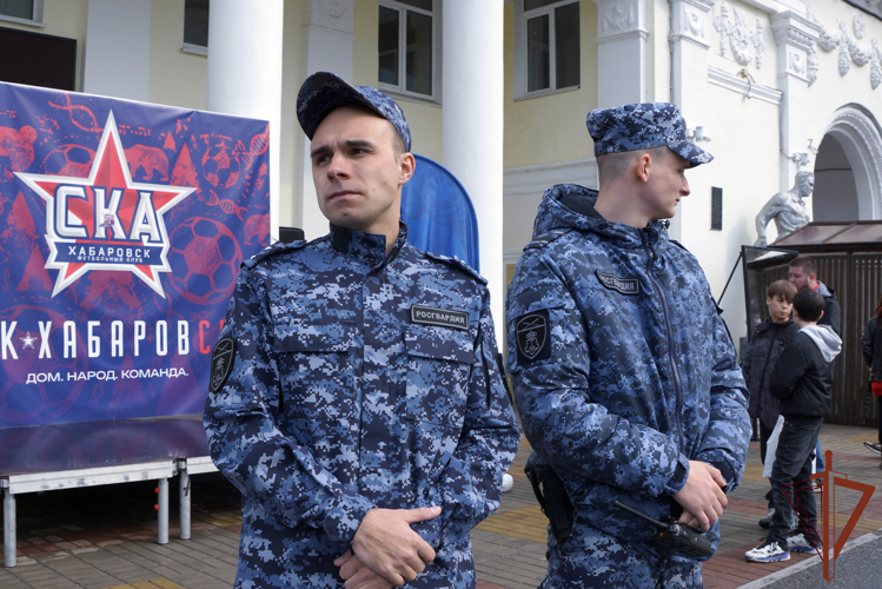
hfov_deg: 50.7
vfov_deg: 35.1
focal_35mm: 38
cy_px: 294
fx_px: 931
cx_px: 441
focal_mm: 18
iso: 100
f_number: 8
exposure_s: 1/250
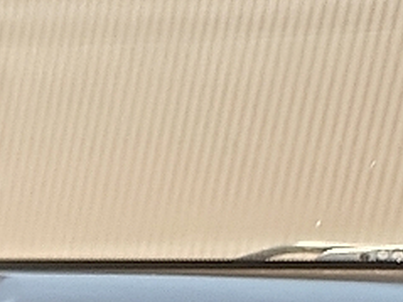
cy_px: 872
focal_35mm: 154
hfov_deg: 9.6
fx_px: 1792
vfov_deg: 8.3
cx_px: -848
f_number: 1.8
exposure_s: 1/119
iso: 58
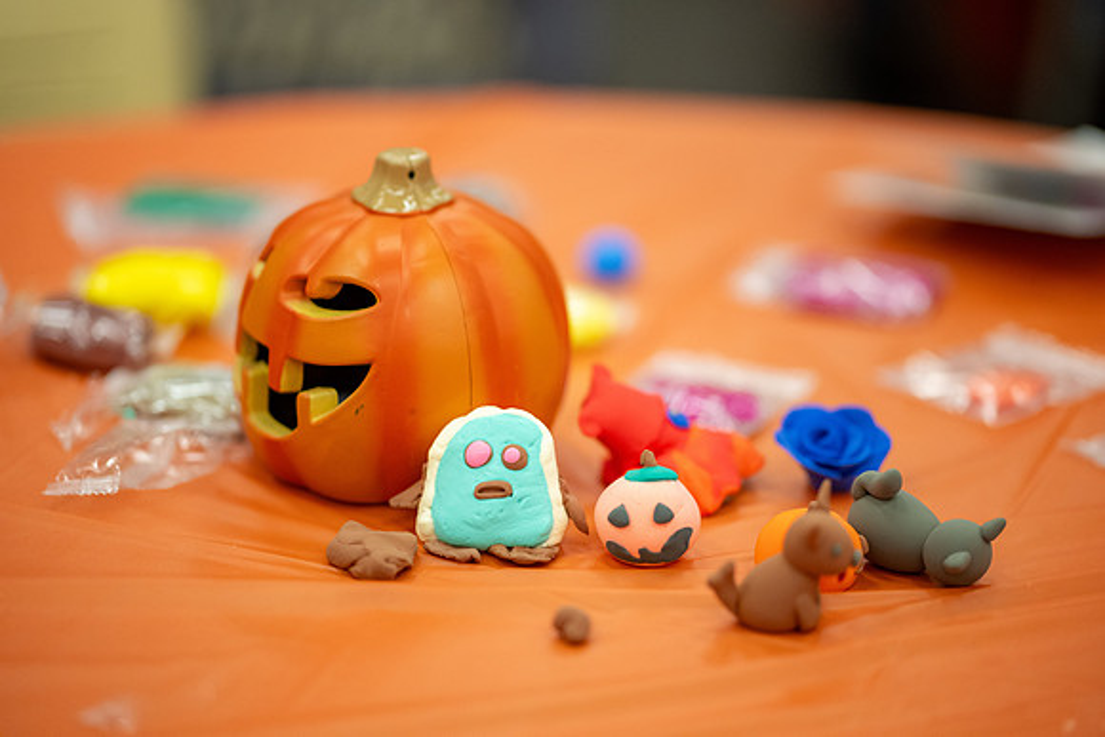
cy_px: 368
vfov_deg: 13.0
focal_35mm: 105
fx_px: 3224
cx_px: 552
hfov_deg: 19.5
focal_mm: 105
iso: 1600
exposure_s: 1/500
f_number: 1.4
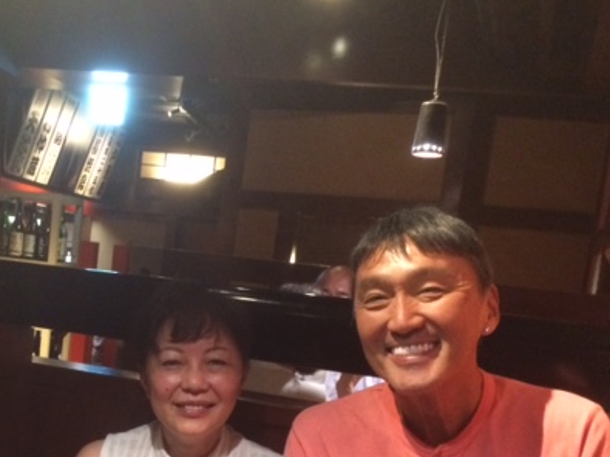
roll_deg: -5.6
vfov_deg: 30.2
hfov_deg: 39.3
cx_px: 145
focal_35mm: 47
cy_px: 357
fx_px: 828
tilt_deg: -6.3
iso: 400
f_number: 2.2
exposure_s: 1/15
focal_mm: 4.15
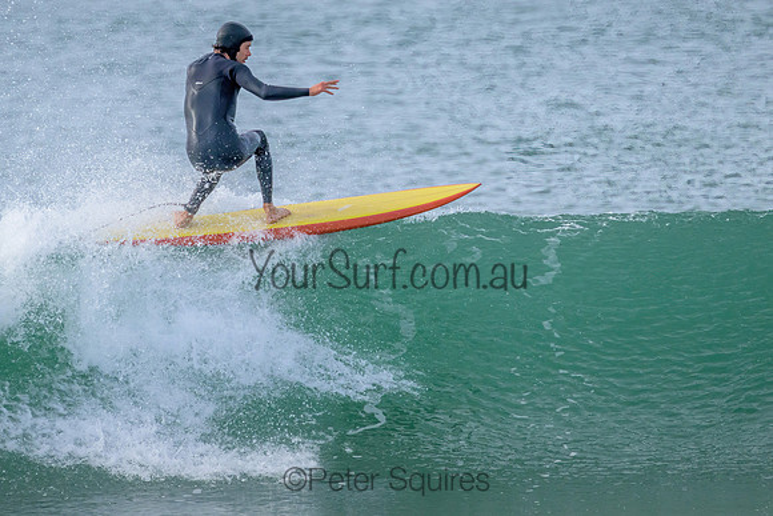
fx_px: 23641
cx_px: 370
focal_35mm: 1101
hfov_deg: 1.9
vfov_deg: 1.2
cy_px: 183
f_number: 11
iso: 1800
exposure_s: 1/1600
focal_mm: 800
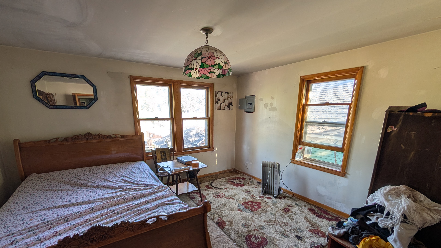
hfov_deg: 106.7
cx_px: 209
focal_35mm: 14
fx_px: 164
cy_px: 148
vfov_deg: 73.5
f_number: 1.7
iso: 56
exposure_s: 1/127
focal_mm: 2.02
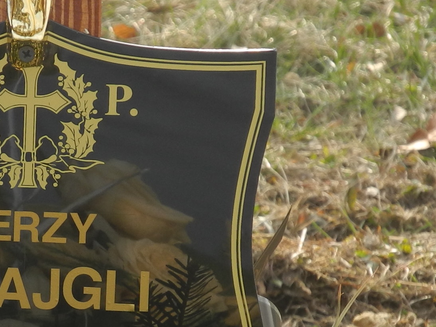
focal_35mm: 511
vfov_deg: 2.9
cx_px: -39
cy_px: 301
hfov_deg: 3.9
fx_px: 6436
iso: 100
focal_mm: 32.6
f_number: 5
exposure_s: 1/160
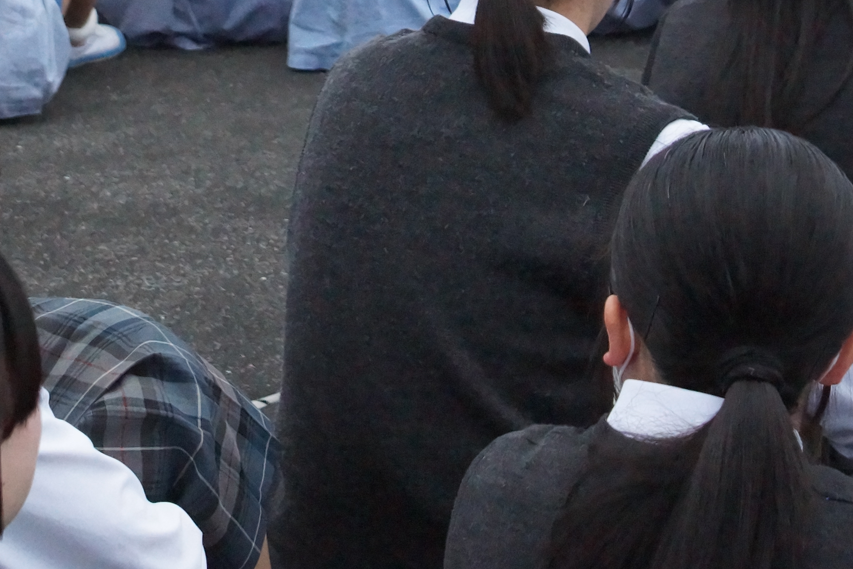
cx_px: 160
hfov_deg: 10.6
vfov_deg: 7.0
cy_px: -41
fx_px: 4600
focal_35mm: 194
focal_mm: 55
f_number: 5.6
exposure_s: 1/8000
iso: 3200
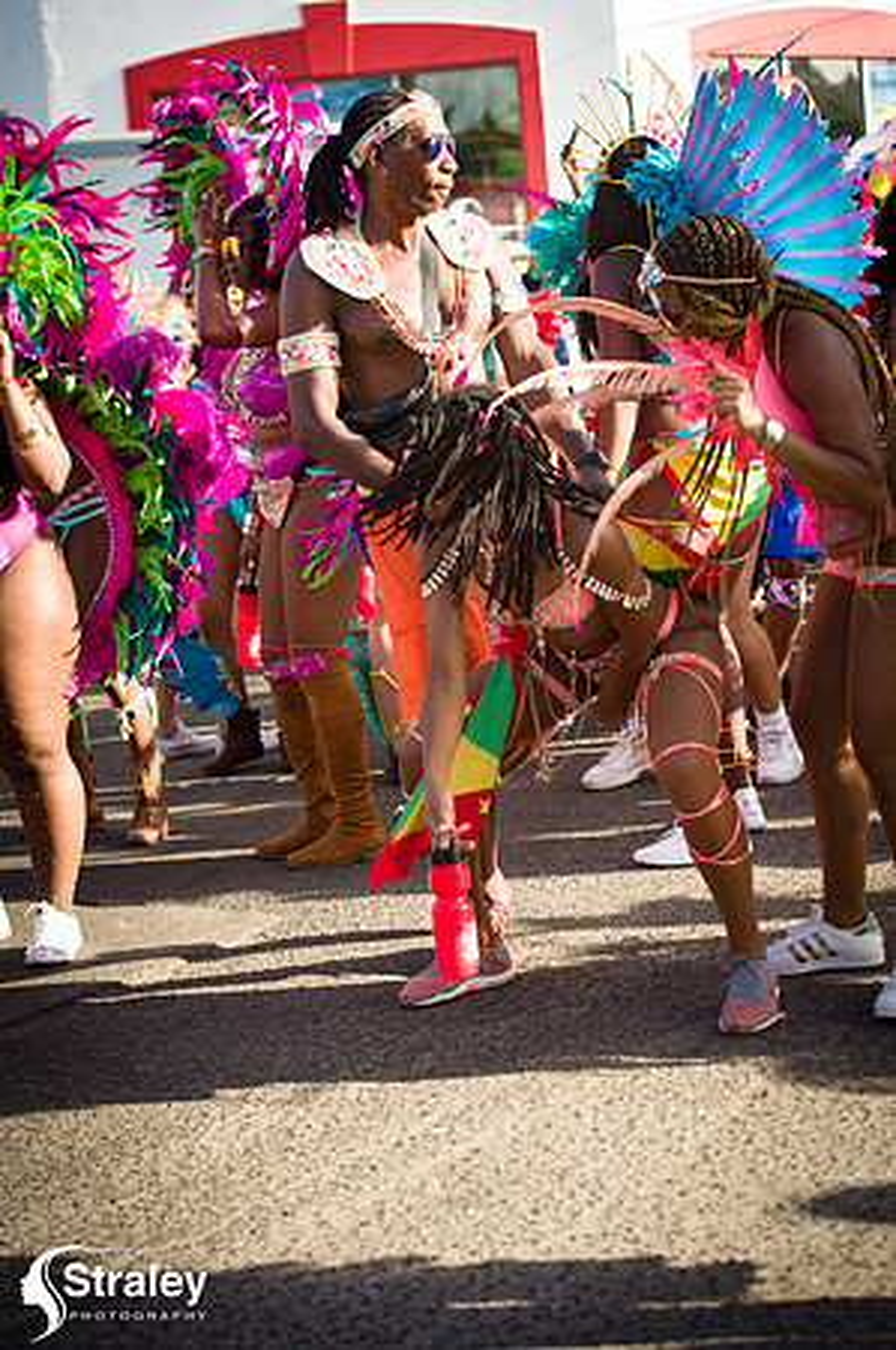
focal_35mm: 70
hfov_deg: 19.4
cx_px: 448
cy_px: 675
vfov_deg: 28.9
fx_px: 2619
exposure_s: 1/200
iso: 100
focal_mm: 70
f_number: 5
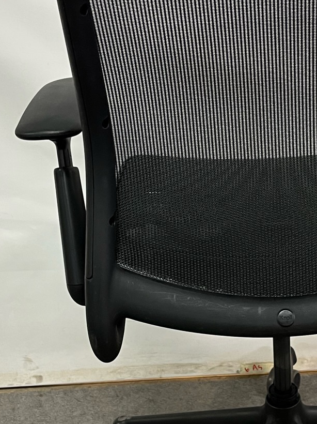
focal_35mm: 65
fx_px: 794
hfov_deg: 22.2
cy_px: 261
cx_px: 265
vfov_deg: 29.7
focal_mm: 5.1
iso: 200
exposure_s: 1/50
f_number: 1.6
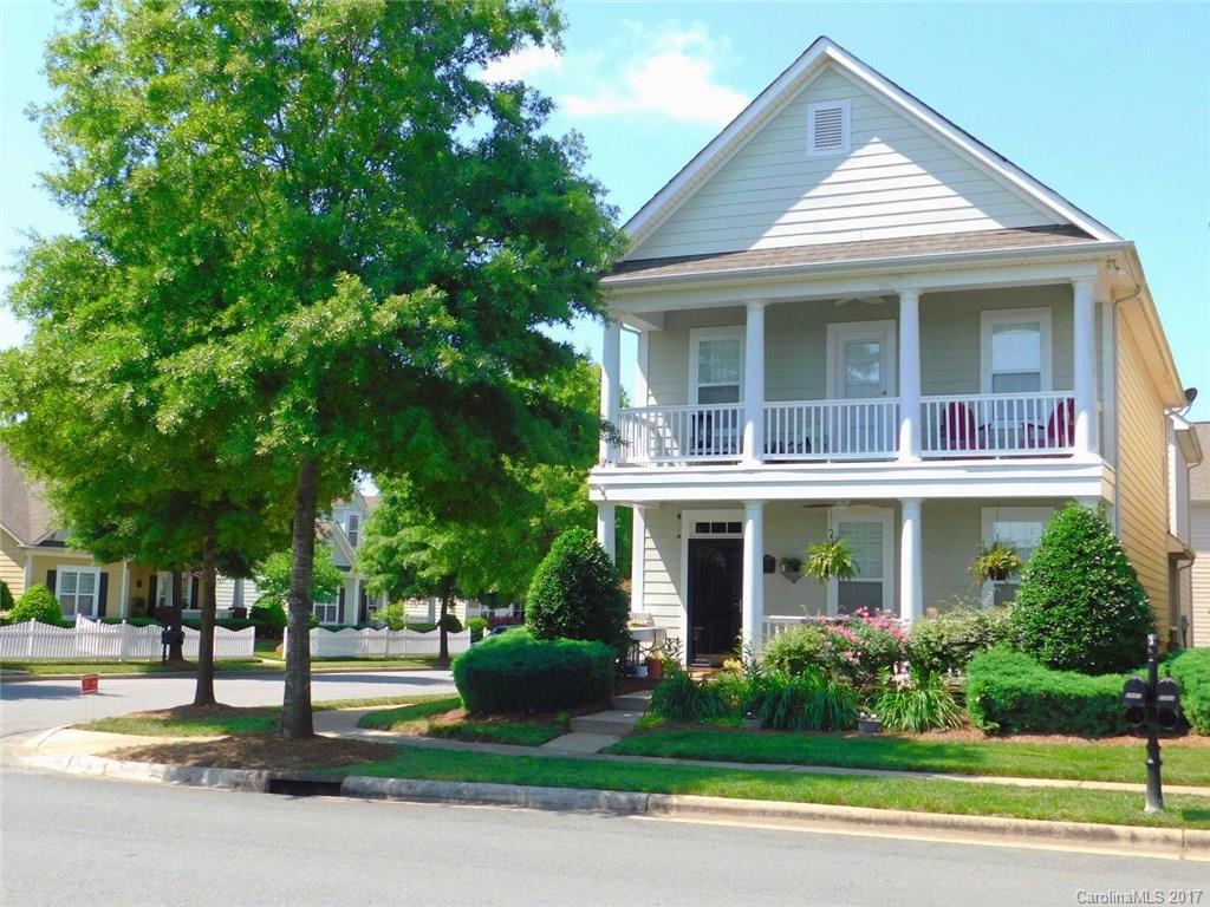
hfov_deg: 46.8
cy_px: 454
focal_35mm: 40
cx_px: 605
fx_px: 1398
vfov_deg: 36.0
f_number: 3.6
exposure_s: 1/500
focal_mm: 7.1
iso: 125
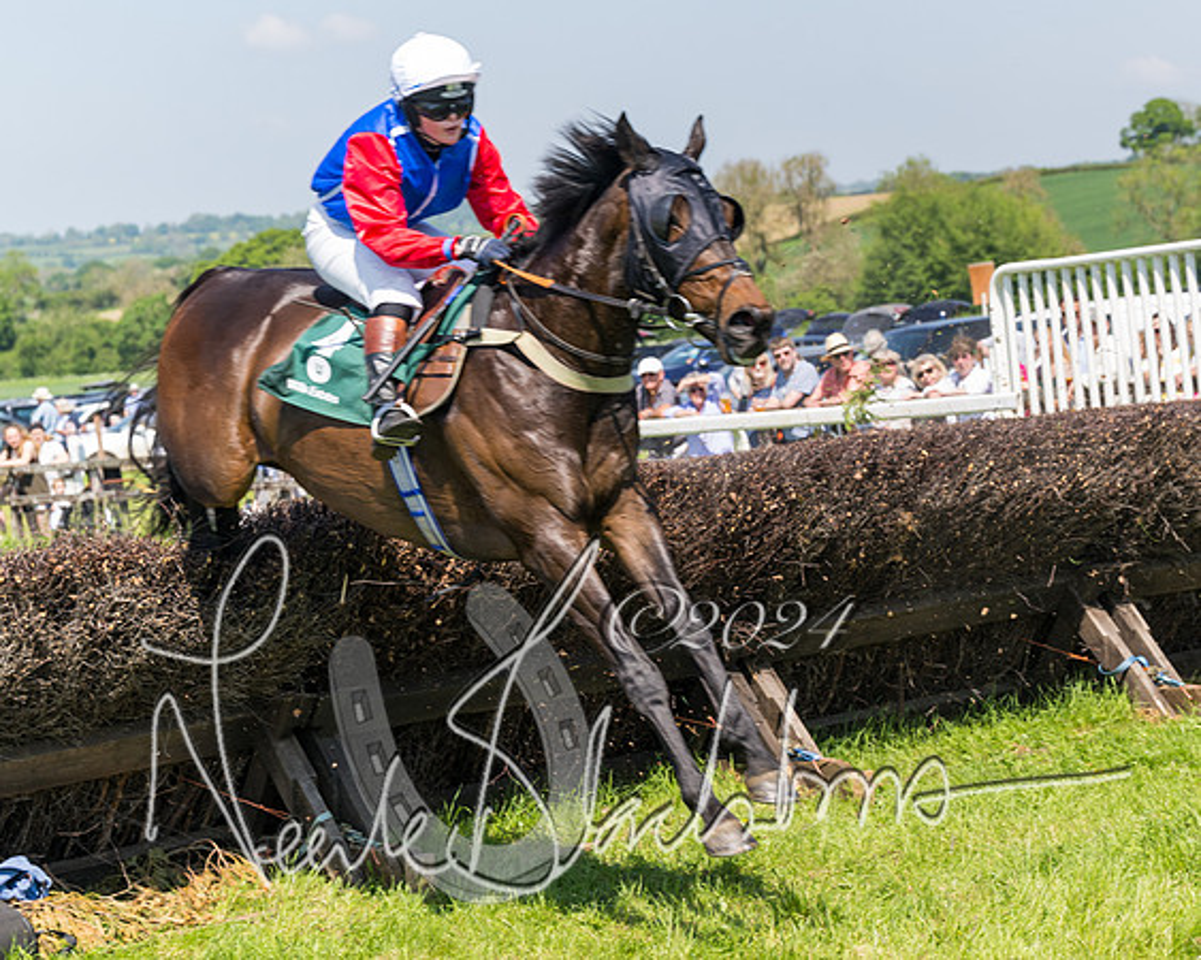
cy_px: 481
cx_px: 849
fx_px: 3365
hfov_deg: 20.1
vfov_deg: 16.2
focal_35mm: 95
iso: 200
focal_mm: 70
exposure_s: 1/800
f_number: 5
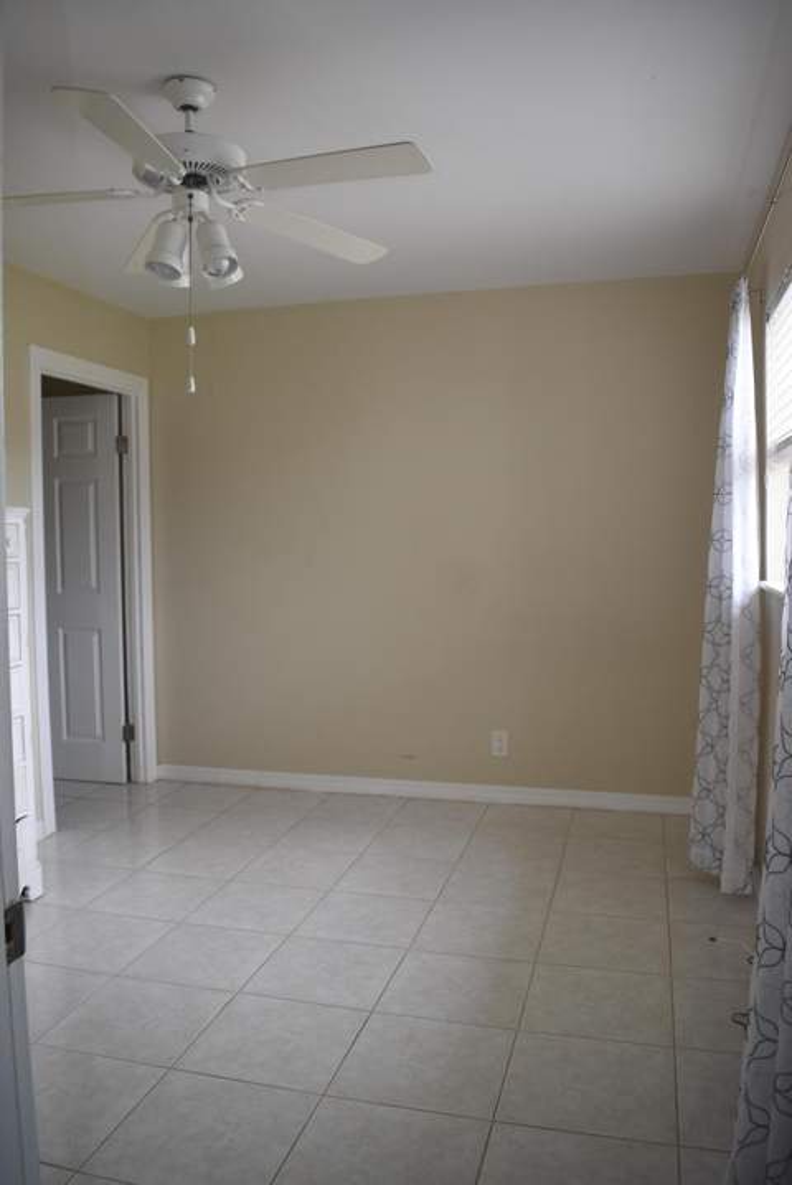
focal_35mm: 27
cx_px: 396
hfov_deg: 48.0
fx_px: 889
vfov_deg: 67.3
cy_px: 592
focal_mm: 18
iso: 320
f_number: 5
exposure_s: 1/60
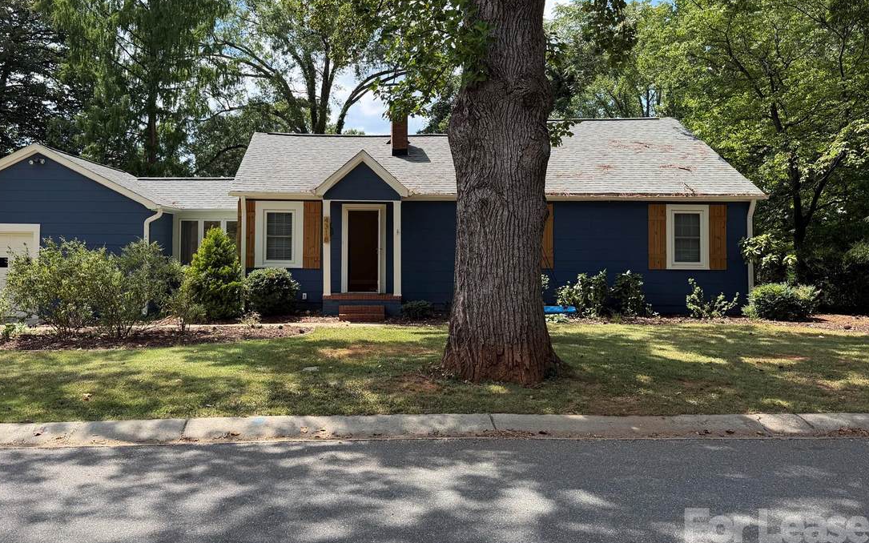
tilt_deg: +2.2
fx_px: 710
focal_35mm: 30
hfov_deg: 62.5
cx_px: 364
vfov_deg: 41.7
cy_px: 222
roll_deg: +0.2
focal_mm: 6.76
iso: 100
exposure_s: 1/2169
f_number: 1.78
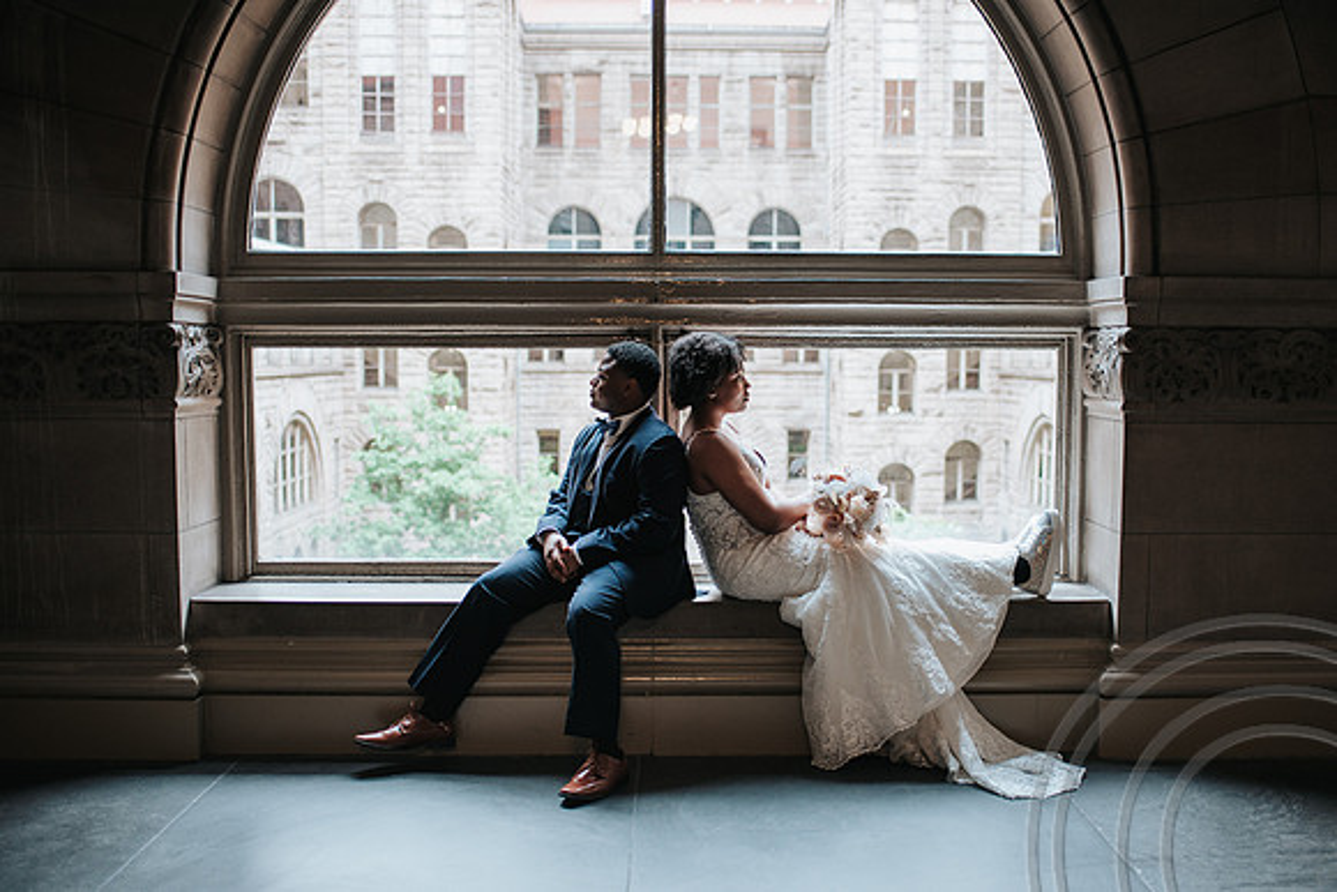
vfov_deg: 34.6
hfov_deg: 50.0
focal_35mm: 39
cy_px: 485
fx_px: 1431
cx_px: 717
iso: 250
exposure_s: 1/125
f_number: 2.2
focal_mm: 35
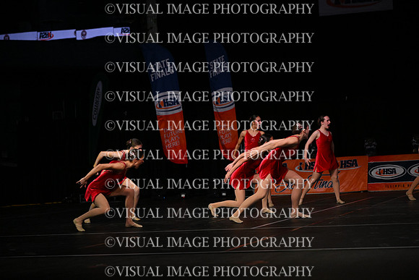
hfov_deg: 27.0
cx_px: 210
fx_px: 873
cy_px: 140
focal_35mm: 75
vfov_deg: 18.2
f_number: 4
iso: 6400
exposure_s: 1/1000
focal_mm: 75
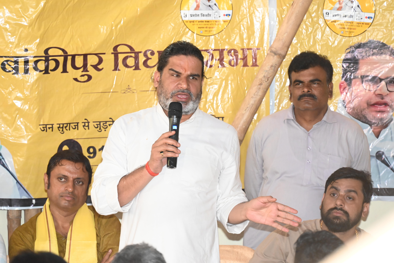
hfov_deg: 10.3
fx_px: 2190
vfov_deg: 6.9
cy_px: 132
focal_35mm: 200
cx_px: 197
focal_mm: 200
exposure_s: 1/200
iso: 6400
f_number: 8
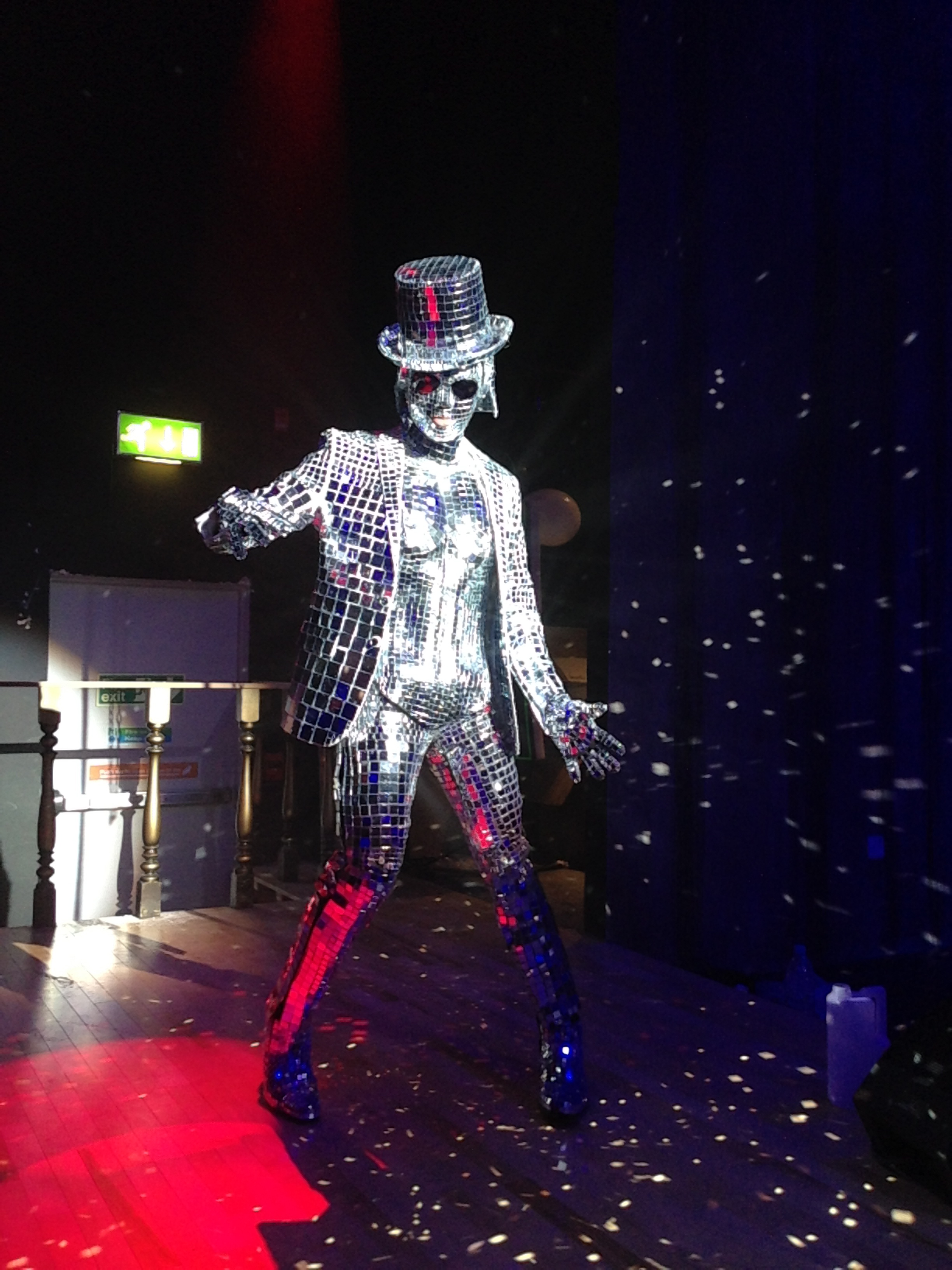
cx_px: 476
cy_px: 635
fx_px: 1210
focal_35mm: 33
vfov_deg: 55.4
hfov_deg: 42.9
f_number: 2.4
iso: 200
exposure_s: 1/24
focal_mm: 4.13
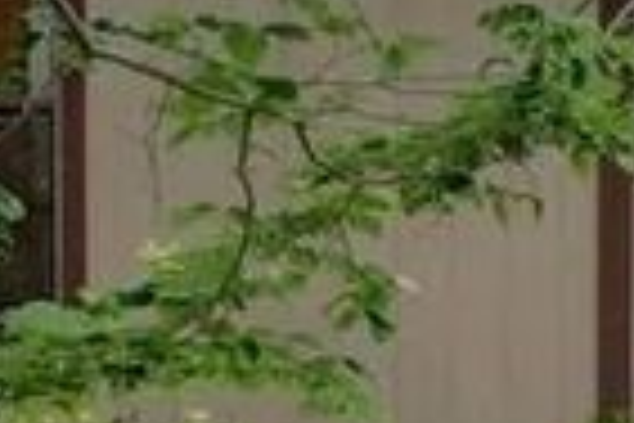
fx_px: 2553
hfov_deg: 11.5
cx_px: 1551
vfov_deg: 9.4
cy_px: 443
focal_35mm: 145
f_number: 10
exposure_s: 1/5
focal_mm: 20
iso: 1000
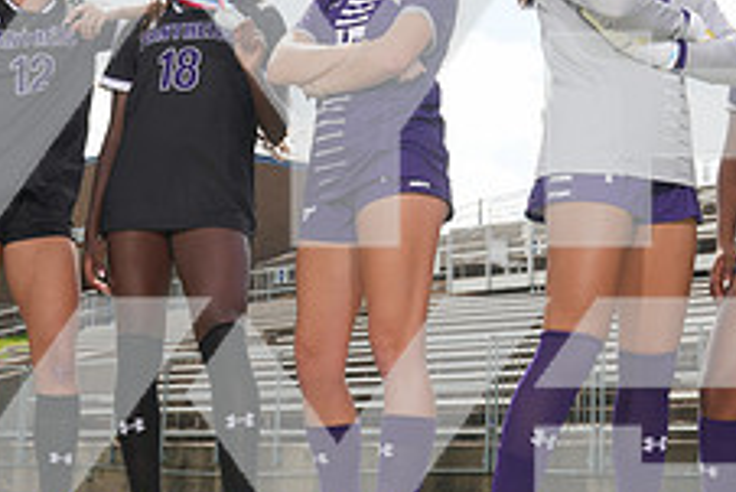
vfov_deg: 16.5
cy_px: 77
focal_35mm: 82
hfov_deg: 24.6
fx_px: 1677
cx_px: 482
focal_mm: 32
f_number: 9
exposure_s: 1/200
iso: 125
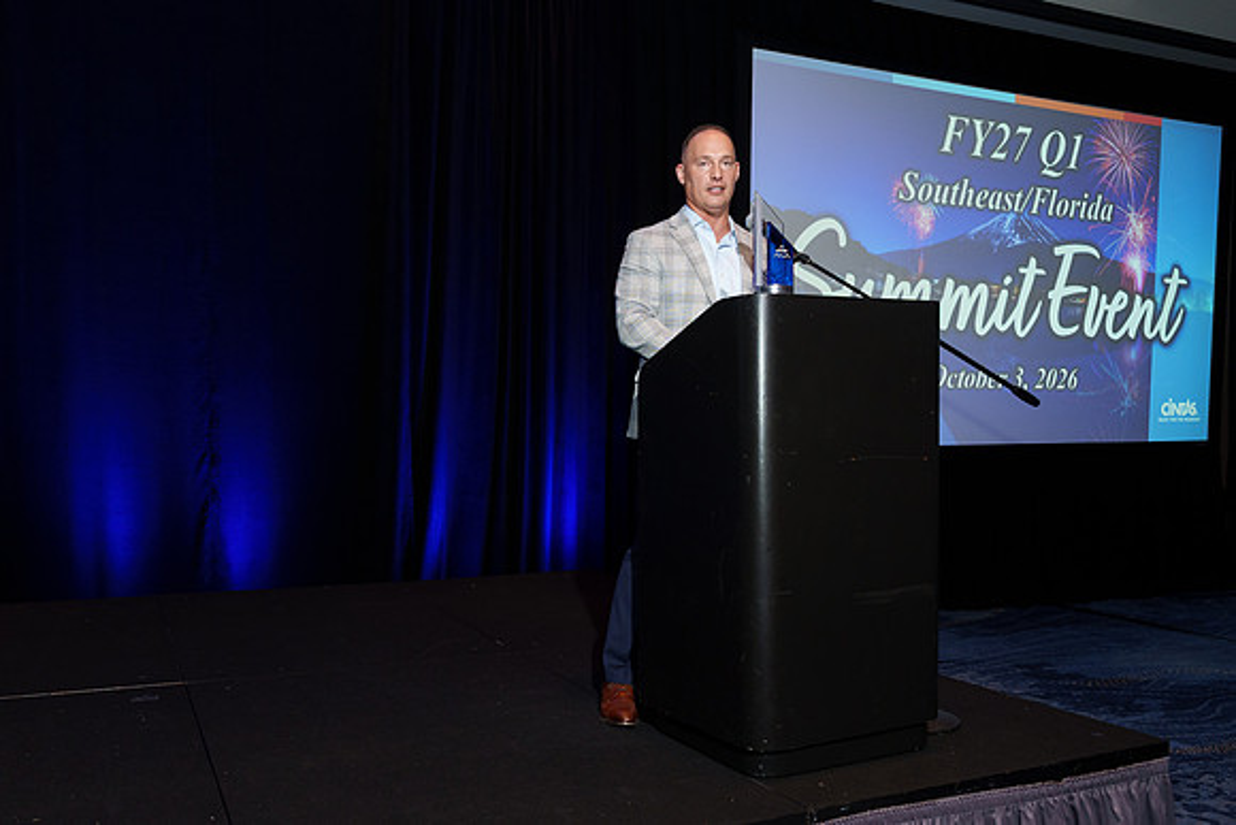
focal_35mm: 30
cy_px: 468
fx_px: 1031
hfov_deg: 61.8
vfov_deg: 43.5
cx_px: 561
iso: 1000
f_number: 5
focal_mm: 24
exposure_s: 1/80
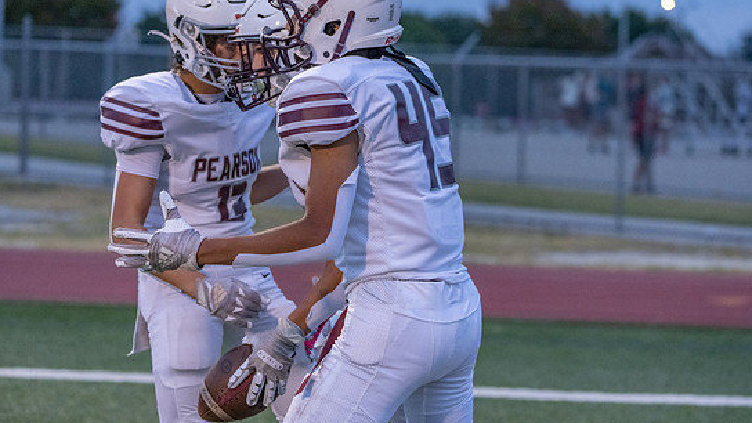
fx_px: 3609
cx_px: 383
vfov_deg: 6.7
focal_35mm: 181
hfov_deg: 11.9
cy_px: 189
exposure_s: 1/1000
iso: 8000
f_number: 5.6
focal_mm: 162
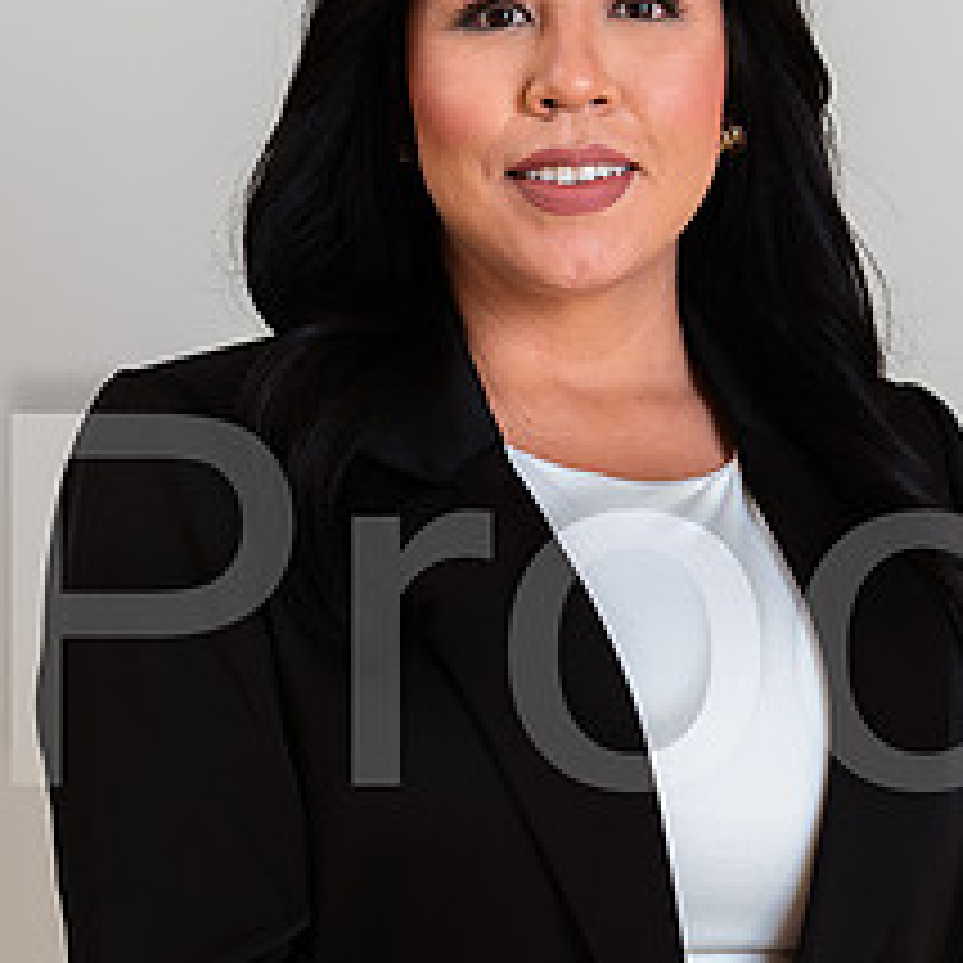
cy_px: 608
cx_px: 598
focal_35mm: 152
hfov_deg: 11.5
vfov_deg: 11.5
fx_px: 4784
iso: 50
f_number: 2.8
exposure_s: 1/160
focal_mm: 85
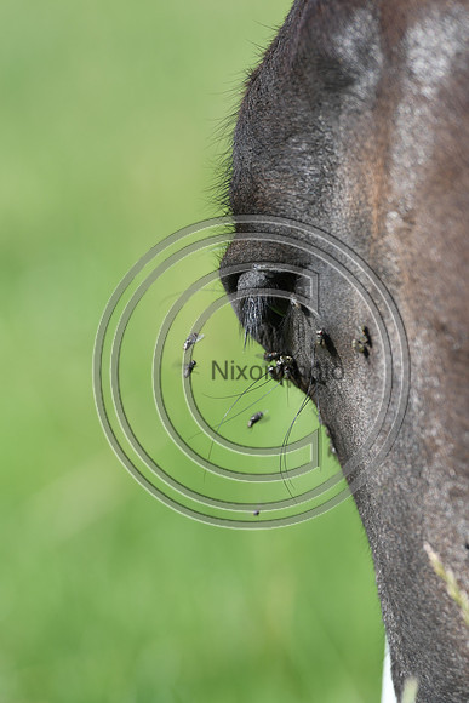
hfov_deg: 4.6
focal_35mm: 300
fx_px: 5859
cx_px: 234
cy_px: 352
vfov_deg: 6.9
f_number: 3.5
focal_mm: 200
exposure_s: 1/1250
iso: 180
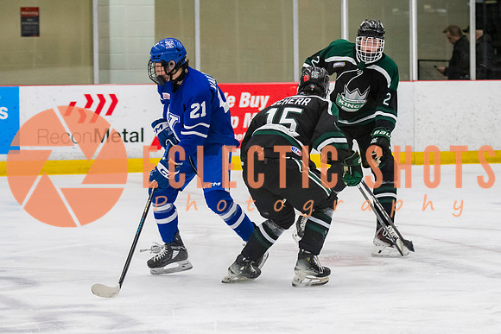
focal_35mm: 170
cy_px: 179
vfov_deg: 8.1
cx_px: 310
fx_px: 2371
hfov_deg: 12.1
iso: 2000
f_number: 3.2
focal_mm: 82
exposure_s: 1/640
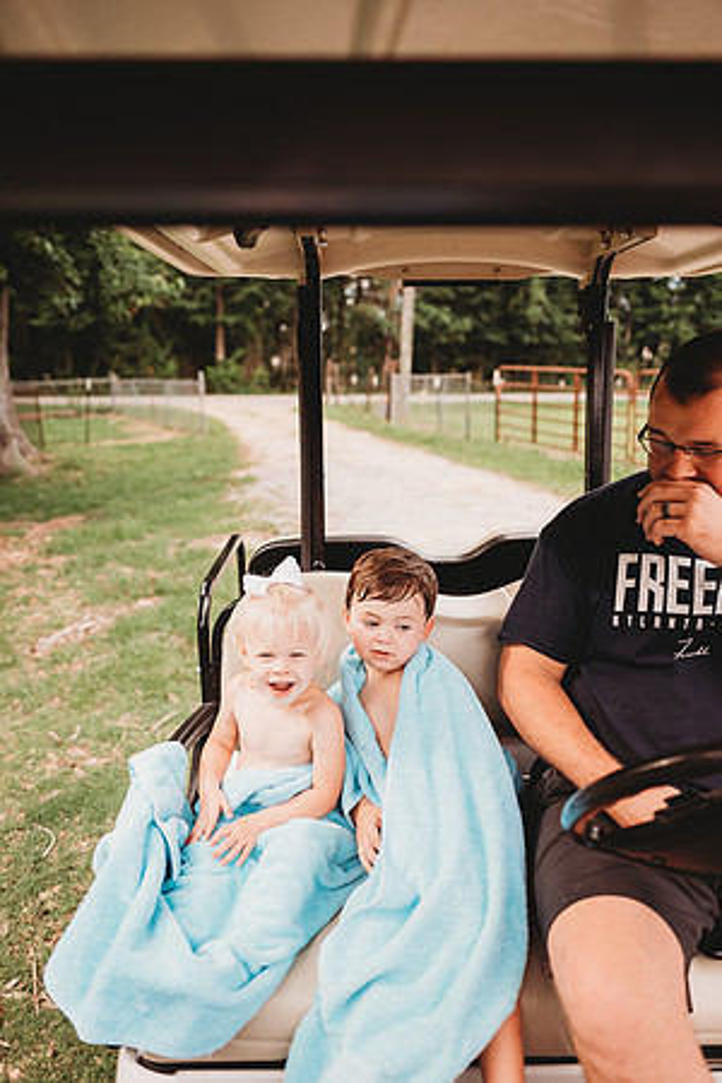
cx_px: 361
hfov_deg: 53.1
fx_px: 722
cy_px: 542
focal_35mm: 24
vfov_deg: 73.7
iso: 100
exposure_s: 1/500
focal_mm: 24
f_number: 2.2
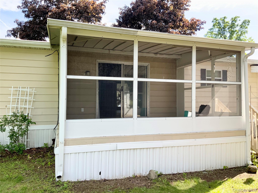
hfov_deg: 61.7
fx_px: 216
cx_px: 129
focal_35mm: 29
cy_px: 96
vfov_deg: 48.2
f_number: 1.8
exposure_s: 1/370
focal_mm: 3
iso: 16
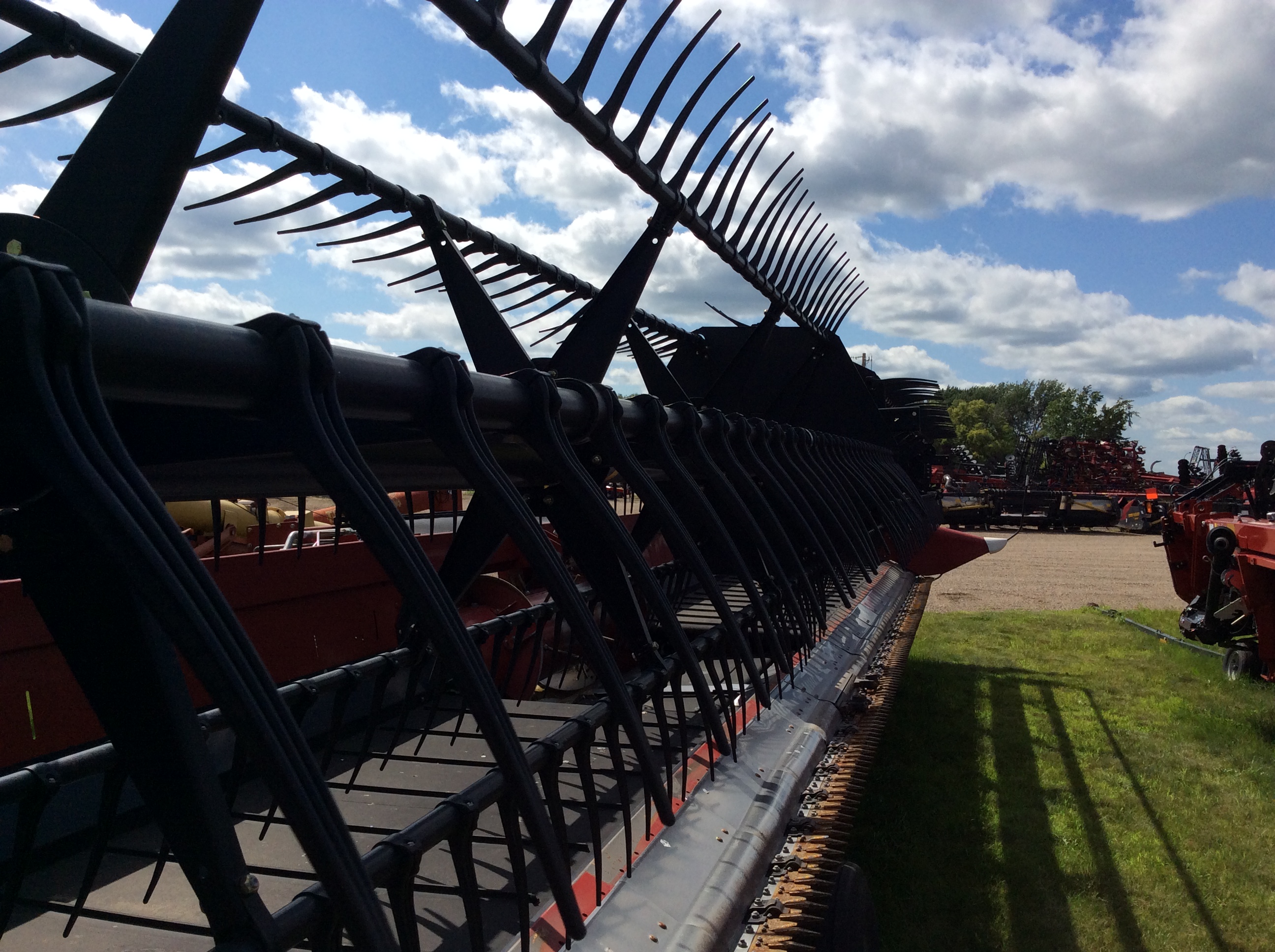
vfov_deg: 44.1
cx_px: 638
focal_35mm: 32
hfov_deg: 56.9
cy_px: 476
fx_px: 1177
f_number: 2.4
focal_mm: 3.3
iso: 32
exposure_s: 1/2865
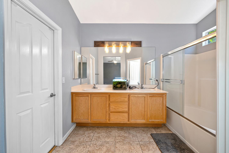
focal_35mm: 14
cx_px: 114
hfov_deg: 104.3
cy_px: 76
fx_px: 89
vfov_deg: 81.2
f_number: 4
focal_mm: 14
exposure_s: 1/50
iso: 640
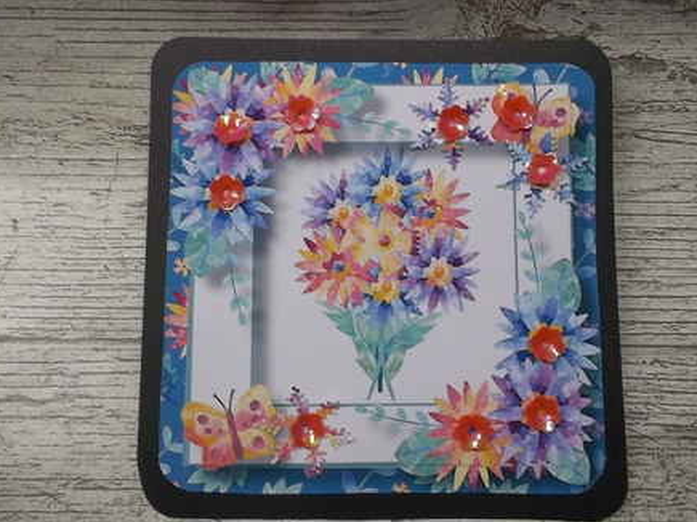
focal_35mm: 30
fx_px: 604
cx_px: 341
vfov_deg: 46.8
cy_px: 268
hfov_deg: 60.0
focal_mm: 4.1
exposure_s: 1/30
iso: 82
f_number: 3.3
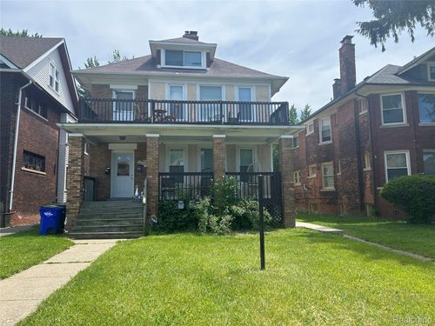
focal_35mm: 26
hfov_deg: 67.3
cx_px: 218
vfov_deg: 53.1
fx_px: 327
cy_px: 163
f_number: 1.5
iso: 50
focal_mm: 5.7
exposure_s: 1/2513
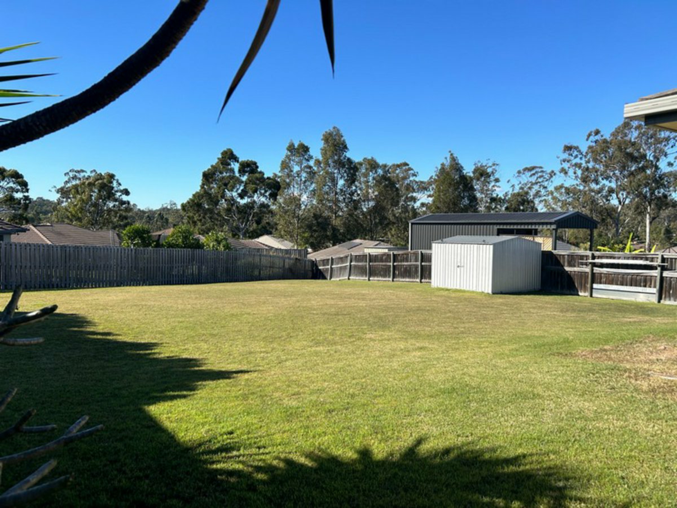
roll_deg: -0.7
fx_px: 508
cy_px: 254
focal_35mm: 26
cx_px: 338
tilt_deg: -2.7
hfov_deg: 67.3
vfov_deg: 53.1
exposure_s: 1/3257
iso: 50
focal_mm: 5.7
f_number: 1.5
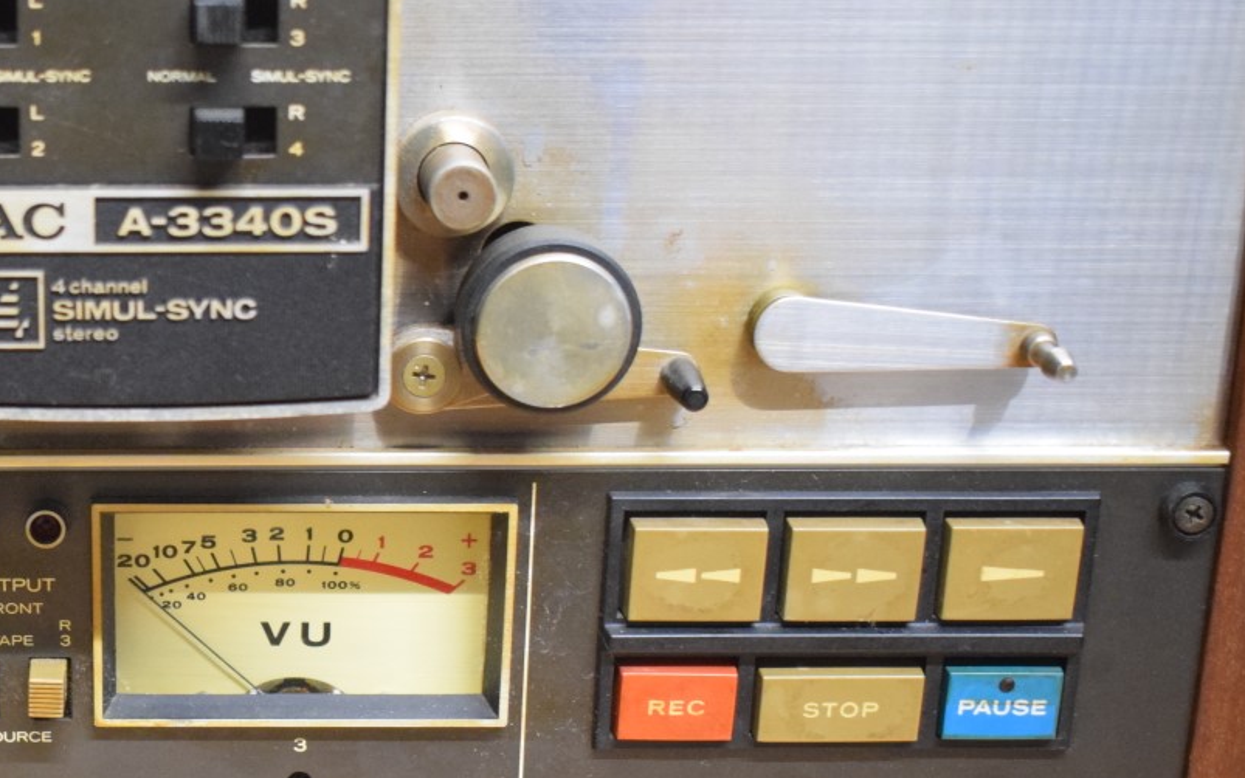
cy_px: 649
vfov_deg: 16.2
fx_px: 2715
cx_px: 130
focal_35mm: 80
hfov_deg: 25.1
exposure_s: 1/100
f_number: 4.2
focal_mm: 28
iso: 3200
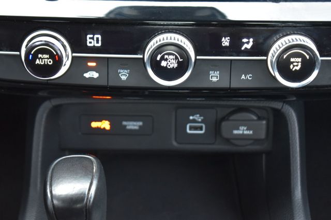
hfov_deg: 24.6
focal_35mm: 82
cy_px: 110
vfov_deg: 16.5
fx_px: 758
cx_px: 166
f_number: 5.6
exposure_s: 1/15
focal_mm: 55
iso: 1600
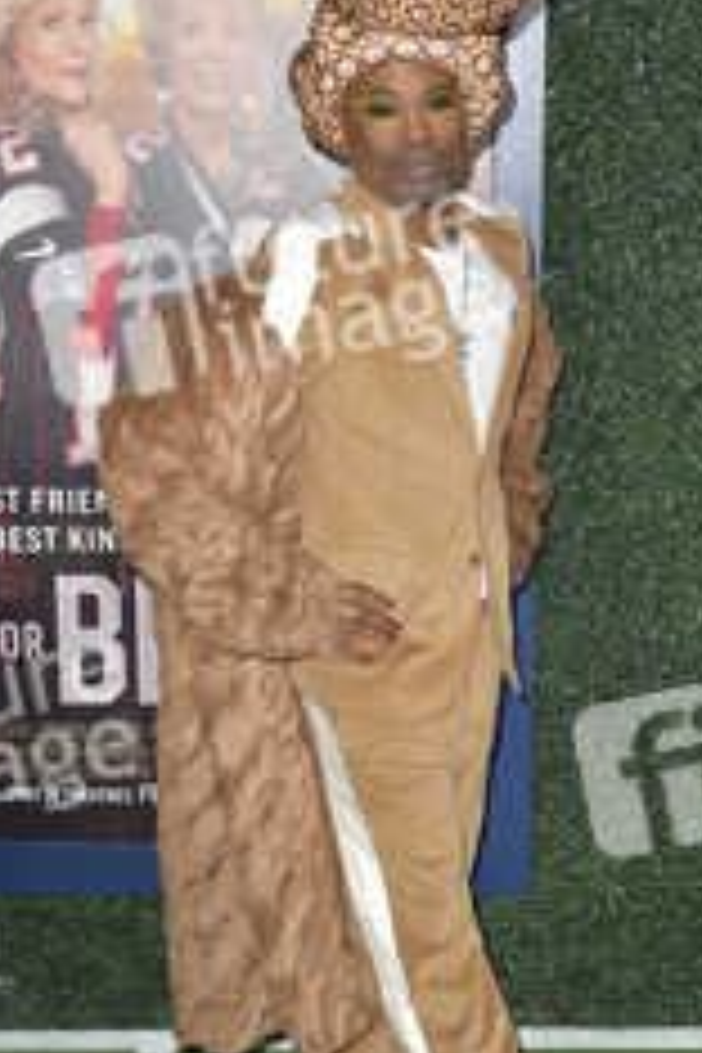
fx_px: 1901
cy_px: 526
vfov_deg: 31.0
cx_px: 398
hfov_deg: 20.9
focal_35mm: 65
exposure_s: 1/250
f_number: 6.3
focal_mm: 38
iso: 500
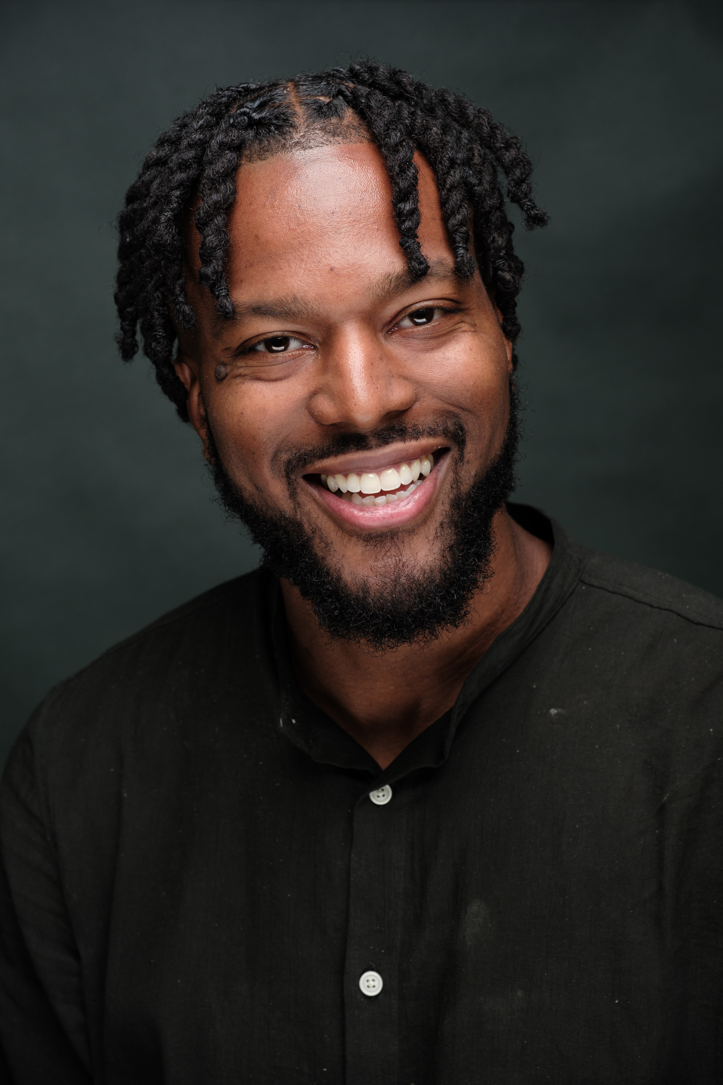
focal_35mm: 75
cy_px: 542
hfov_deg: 18.2
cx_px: 362
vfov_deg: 27.0
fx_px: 2259
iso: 200
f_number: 5.6
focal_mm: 50
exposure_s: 1/160
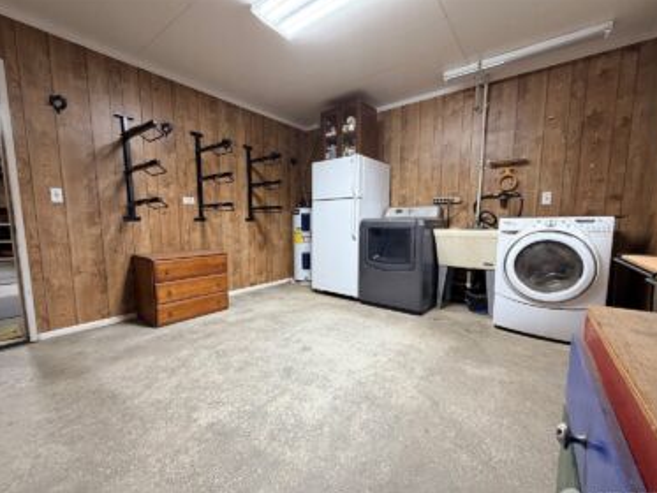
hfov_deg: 98.1
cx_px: 321
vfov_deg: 81.8
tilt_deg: -7.1
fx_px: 285
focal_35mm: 15
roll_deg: +0.7
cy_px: 254
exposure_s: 1/60
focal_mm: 2.22
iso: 250
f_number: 2.2
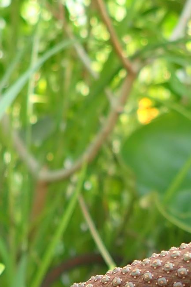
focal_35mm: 79
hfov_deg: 16.9
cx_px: 186
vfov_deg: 25.0
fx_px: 628
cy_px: 248
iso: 100
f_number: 2
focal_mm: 4.5
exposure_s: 1/60
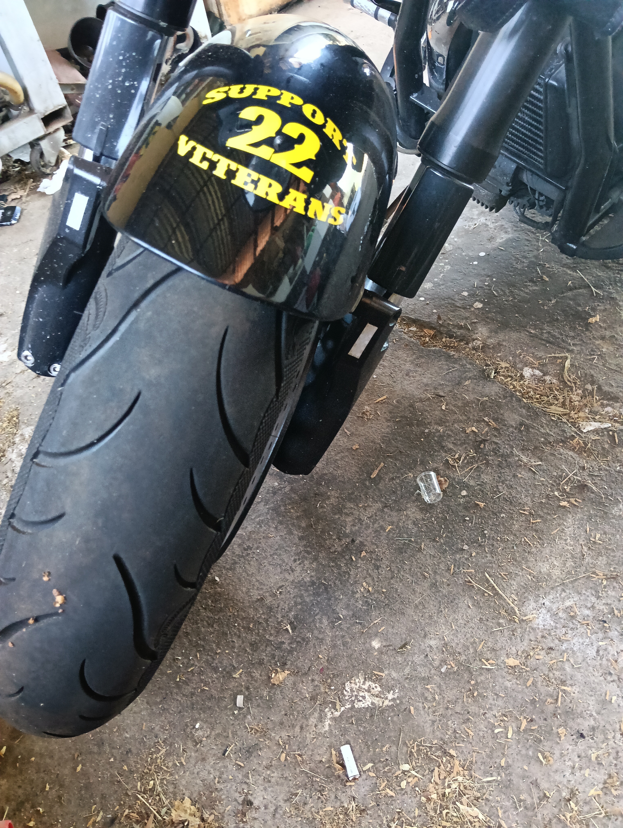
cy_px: 414
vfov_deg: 65.2
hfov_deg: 51.5
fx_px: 646
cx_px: 312
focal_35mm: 27
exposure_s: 1/33.3
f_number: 1.8
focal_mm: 3.98
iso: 800
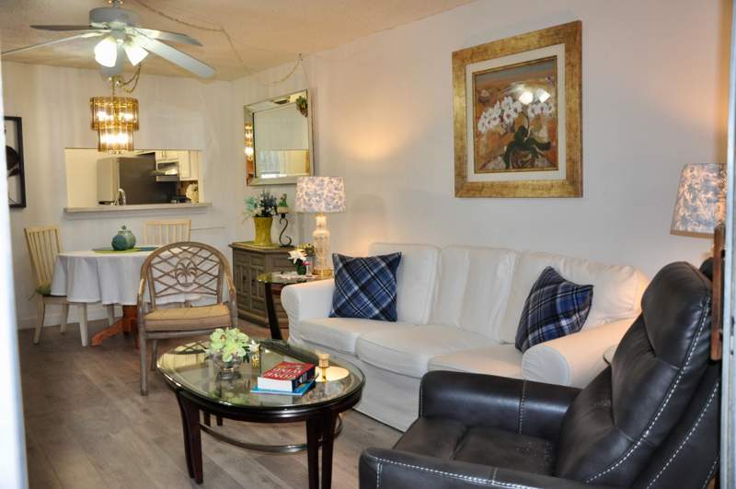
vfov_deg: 41.6
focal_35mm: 32
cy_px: 244
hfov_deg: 59.6
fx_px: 643
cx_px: 368
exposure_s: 1/160
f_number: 4
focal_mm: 21
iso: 800
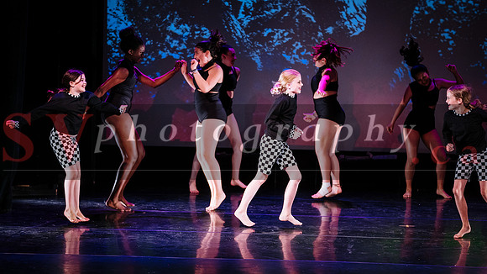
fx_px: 1731
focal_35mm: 134
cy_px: 162
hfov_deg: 16.0
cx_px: 244
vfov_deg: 9.0
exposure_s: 1/500
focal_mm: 128
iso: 1250
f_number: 2.8
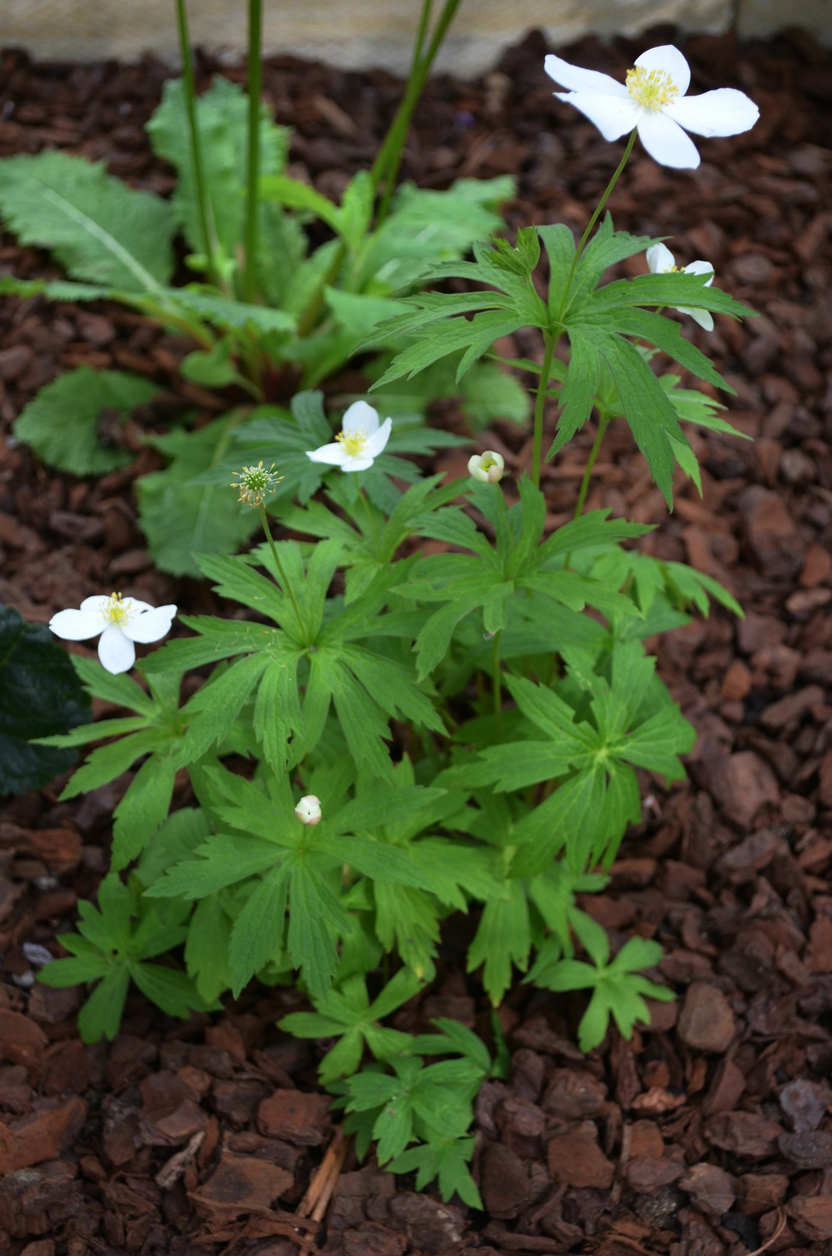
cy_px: 635
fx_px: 2020
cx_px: 423
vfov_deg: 34.5
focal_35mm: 58
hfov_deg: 23.3
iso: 400
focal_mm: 38
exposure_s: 1/200
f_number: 5
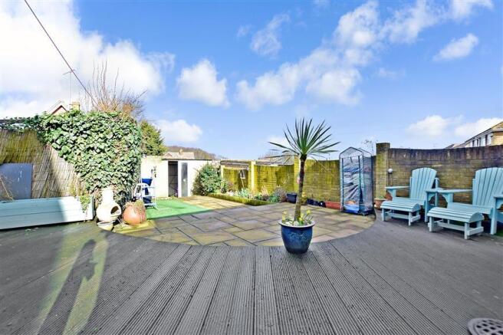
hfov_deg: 100.4
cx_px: 252
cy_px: 168
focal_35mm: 15
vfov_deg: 77.3
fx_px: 210
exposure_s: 1/500
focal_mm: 10
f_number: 7.1
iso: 400
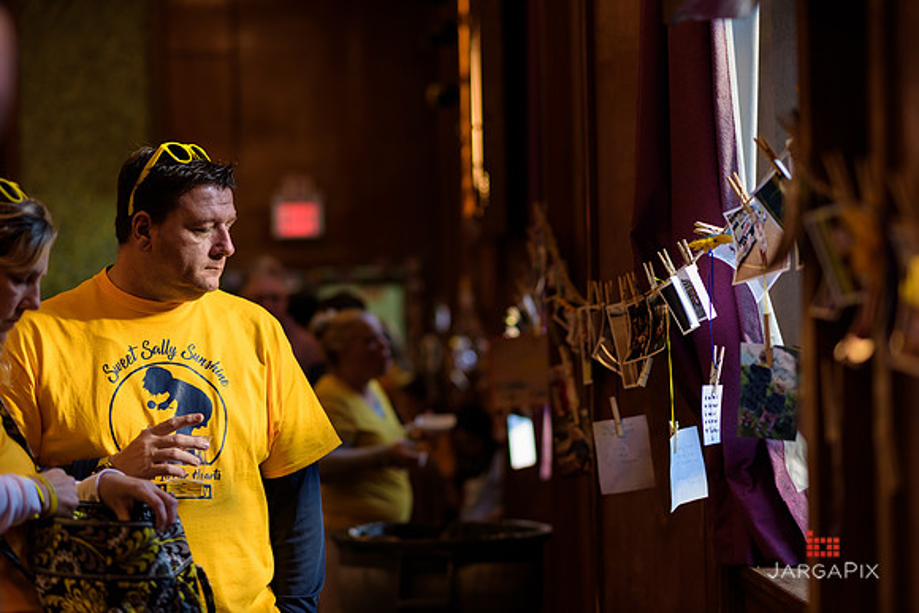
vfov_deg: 16.1
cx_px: 460
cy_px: 306
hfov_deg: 23.9
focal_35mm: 85
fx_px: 2170
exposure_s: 1/125
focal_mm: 85
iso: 160
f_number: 2.2
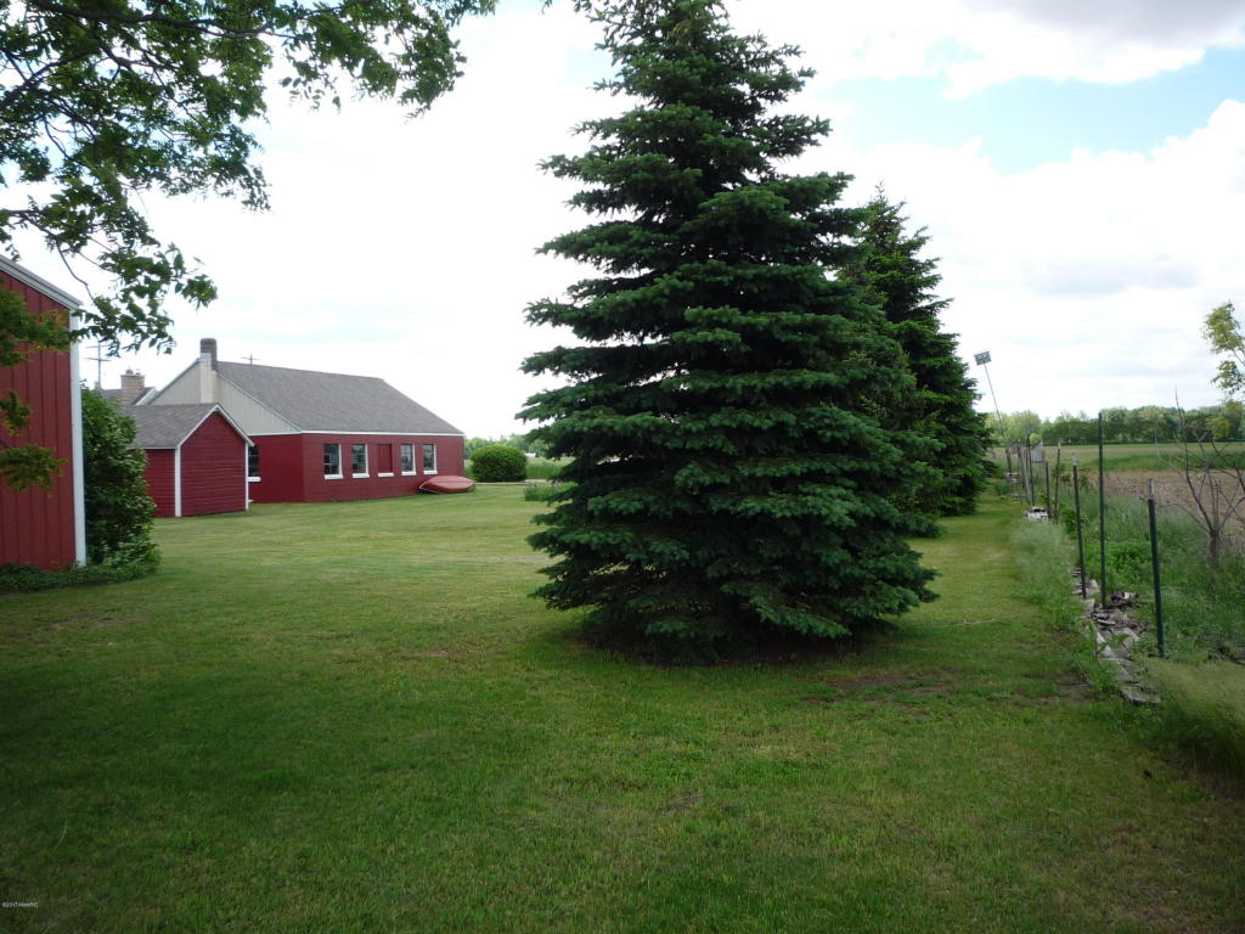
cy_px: 467
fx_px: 1151
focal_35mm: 32
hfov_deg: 56.8
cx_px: 622
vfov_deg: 44.2
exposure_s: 1/250
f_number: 4
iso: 100
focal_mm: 5.2
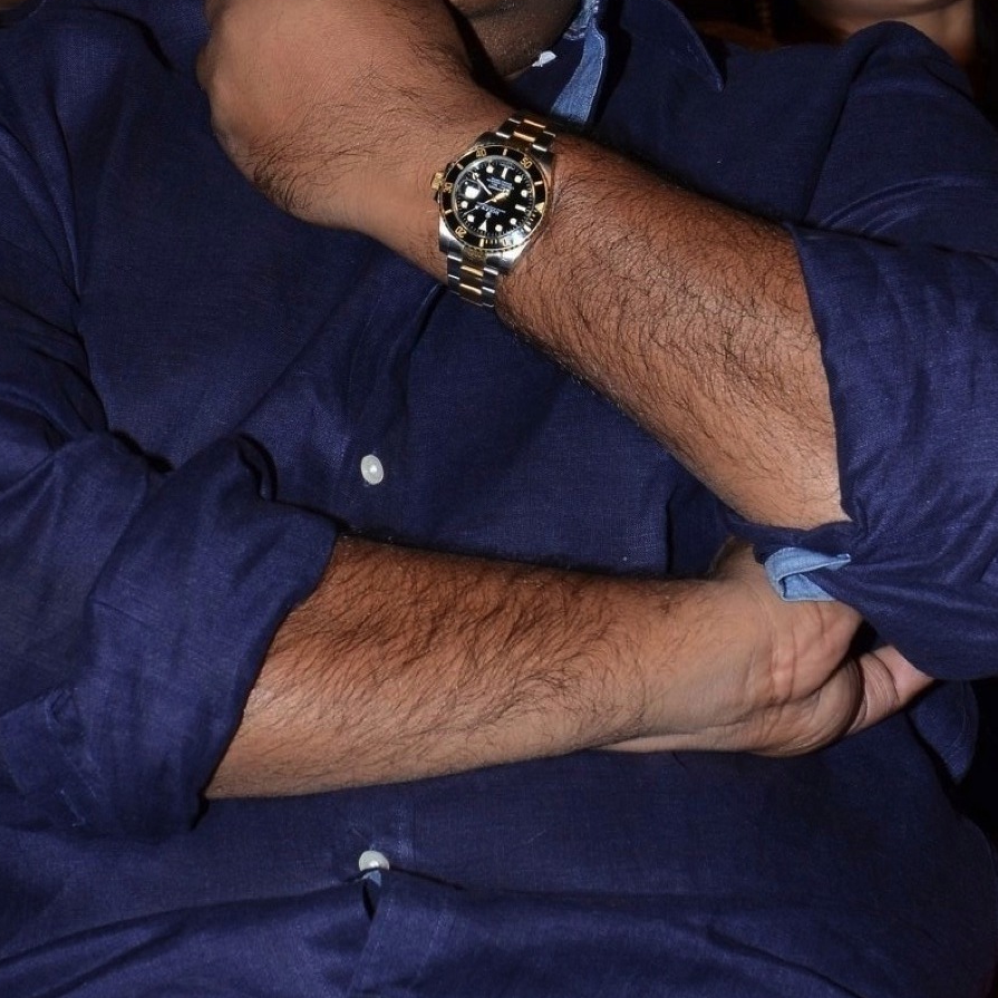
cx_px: 447
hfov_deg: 10.3
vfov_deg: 10.3
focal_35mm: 170
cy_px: 244
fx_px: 5545
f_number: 8
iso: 640
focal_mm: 66
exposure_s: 1/125
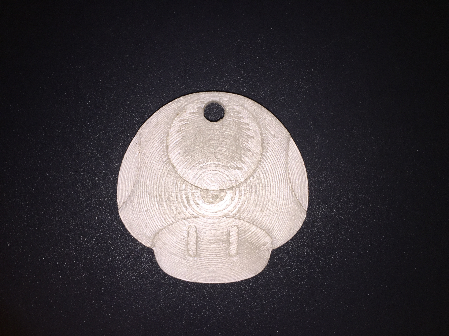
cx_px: 224
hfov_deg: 61.7
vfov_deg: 48.2
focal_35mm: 29
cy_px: 168
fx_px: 376
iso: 32
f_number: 2.2
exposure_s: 1/791
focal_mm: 4.15
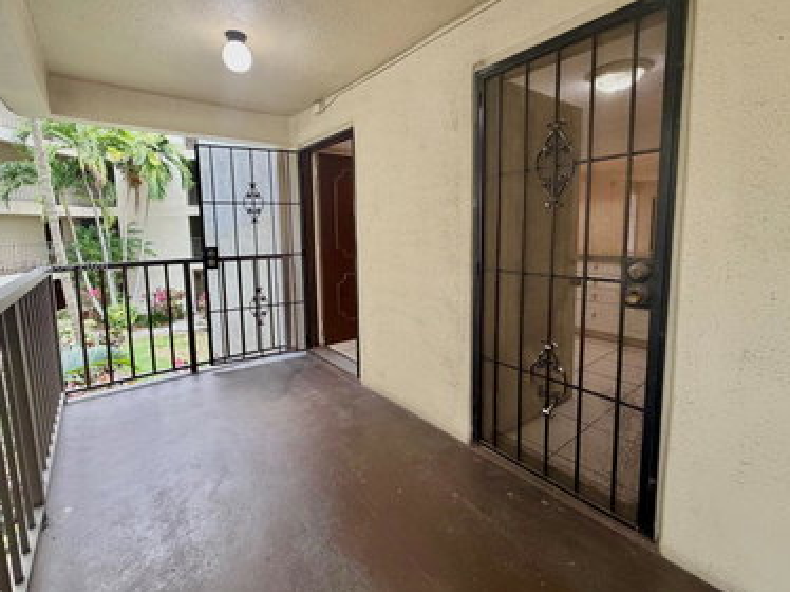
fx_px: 365
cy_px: 266
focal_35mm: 16
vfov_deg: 77.8
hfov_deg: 94.5
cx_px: 383
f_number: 2.2
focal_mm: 2.22
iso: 320
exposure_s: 1/90
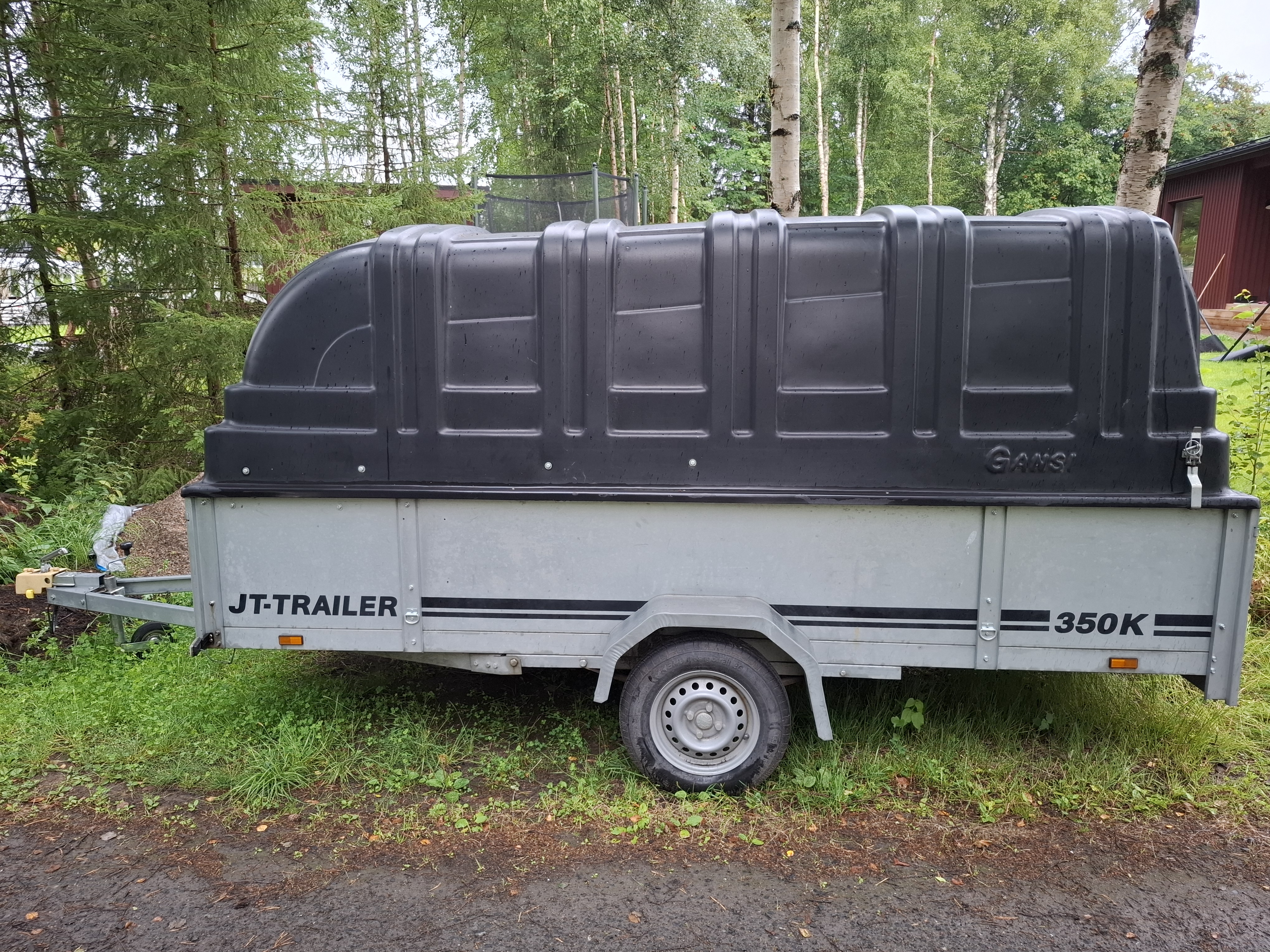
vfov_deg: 58.9
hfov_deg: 73.9
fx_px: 844
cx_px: 635
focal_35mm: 23
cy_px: 476
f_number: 1.8
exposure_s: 1/50
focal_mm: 5.54
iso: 200
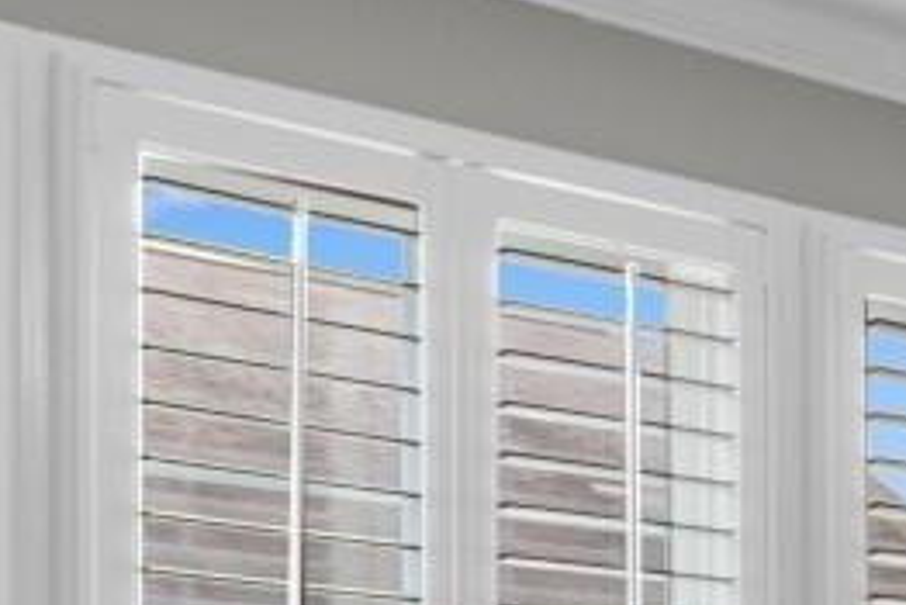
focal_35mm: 99
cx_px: 1881
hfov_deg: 15.7
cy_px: 971
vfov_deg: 12.9
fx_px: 2493
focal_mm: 11
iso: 100
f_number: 4.8
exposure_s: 1/6
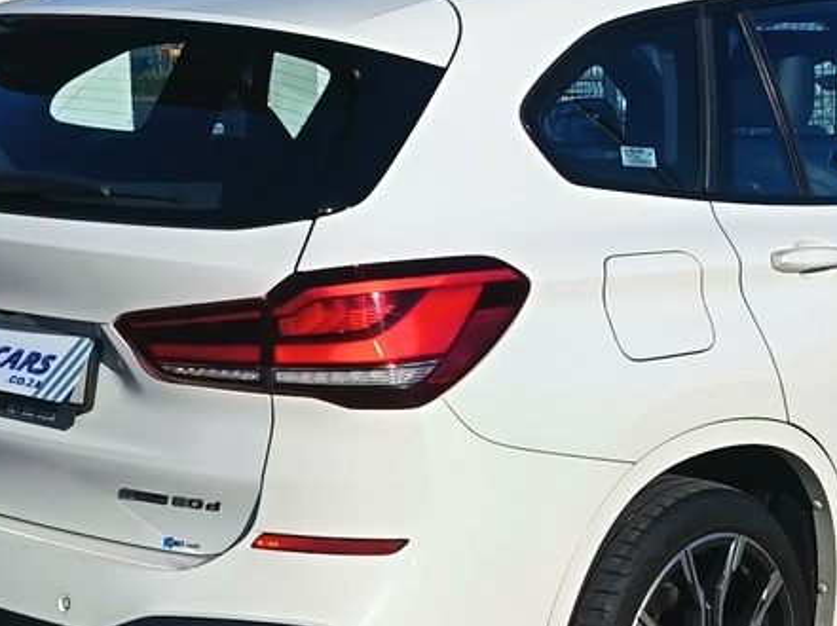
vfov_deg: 17.1
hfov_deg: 22.8
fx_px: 2078
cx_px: 465
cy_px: 383
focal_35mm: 86
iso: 100
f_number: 1.75
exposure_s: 1/1520
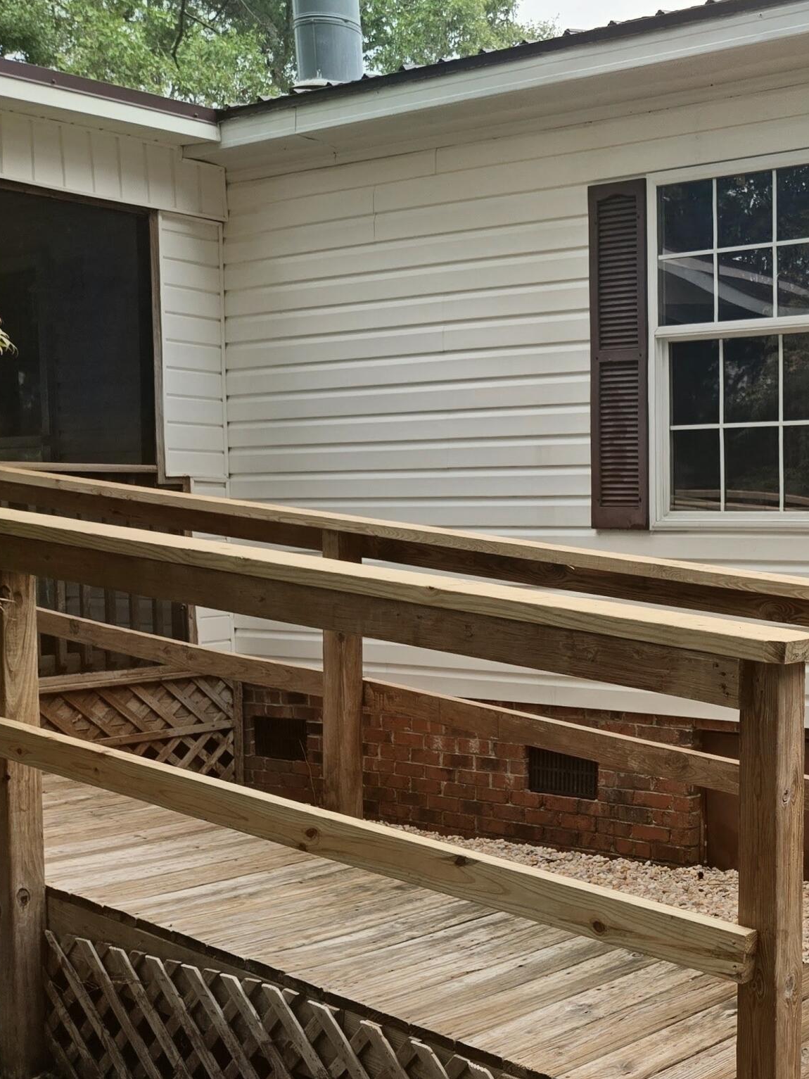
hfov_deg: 28.7
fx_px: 1402
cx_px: 922
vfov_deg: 42.1
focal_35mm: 45
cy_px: 567
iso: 25
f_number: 1.8
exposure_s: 1/285
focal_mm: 5.4
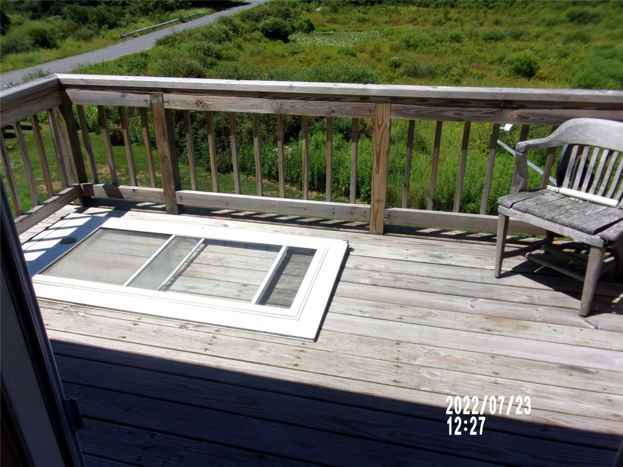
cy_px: 234
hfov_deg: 63.4
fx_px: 504
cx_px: 312
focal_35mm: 28
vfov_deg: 49.7
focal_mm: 5.1
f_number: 10.8
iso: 80
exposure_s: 1/120
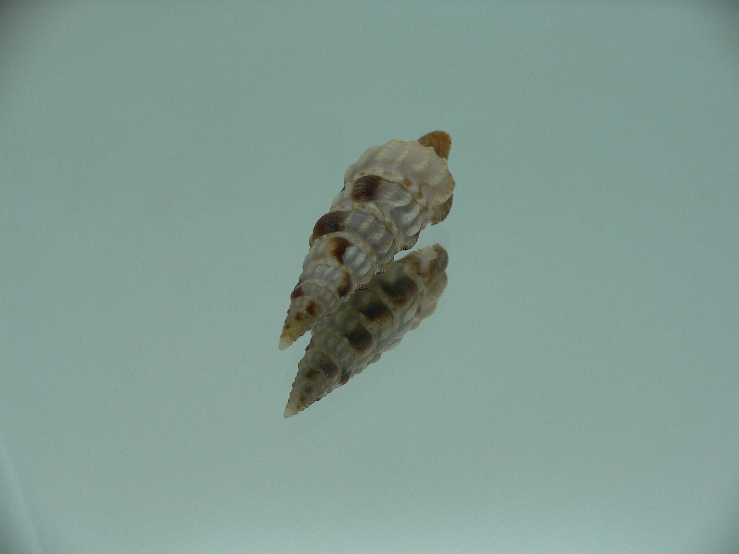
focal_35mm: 35
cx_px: 370
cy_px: 277
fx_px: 747
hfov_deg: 52.6
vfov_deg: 40.7
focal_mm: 4.6
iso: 80
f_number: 2.8
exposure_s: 1/60
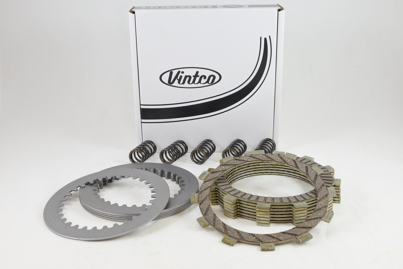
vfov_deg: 37.9
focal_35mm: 35
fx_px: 392
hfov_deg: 54.4
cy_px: 134
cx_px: 202
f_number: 4
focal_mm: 13.1
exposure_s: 1/125
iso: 500
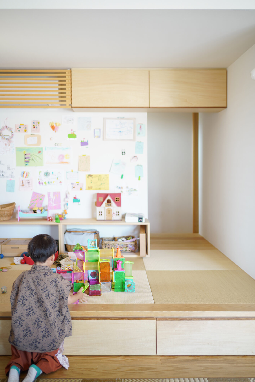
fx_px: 372
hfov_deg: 37.8
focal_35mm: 35
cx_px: 128
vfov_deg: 54.4
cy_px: 191
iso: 125
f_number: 1.8
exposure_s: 1/50
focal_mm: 35
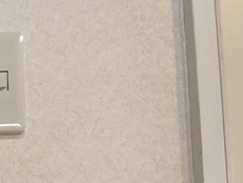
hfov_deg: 18.6
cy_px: 297
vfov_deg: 20.5
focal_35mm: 58
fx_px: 408
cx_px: -257
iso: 360
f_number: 2.2
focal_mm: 1.83
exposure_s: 1/25
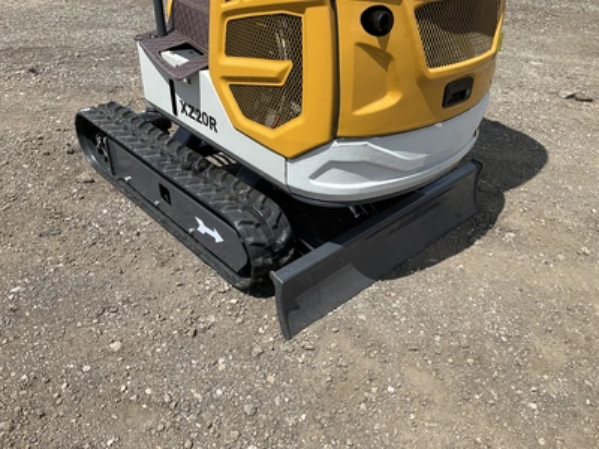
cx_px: 300
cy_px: 224
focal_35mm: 29
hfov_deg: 61.7
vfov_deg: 48.2
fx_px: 502
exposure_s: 1/1786
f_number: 1.8
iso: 25
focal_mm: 3
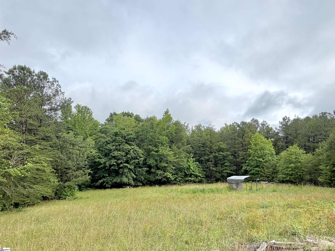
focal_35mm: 14
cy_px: 126
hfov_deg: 102.1
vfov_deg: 85.7
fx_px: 135
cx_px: 168
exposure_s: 1/864
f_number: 2.2
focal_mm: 2.22
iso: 20
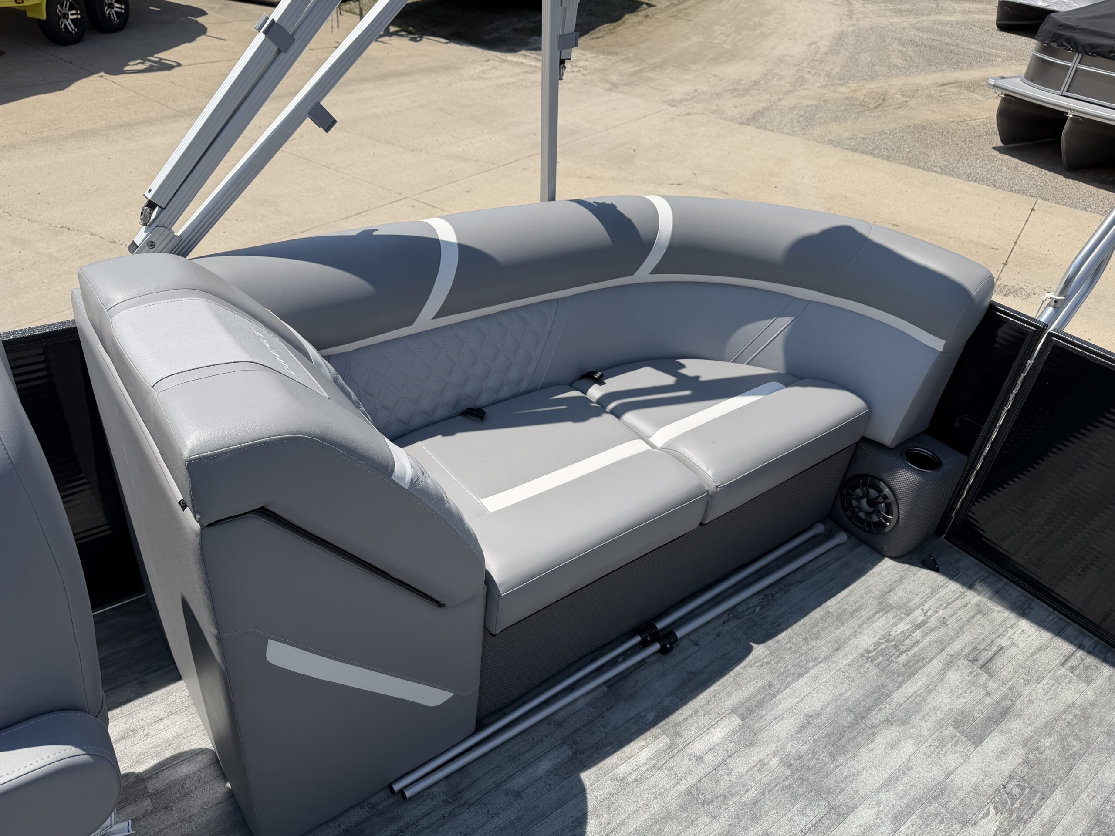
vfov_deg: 56.8
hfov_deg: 71.6
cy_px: 418
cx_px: 558
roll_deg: -7.5
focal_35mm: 24
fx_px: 773
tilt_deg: -35.7
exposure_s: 1/6173
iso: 80
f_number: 1.78
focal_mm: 6.76
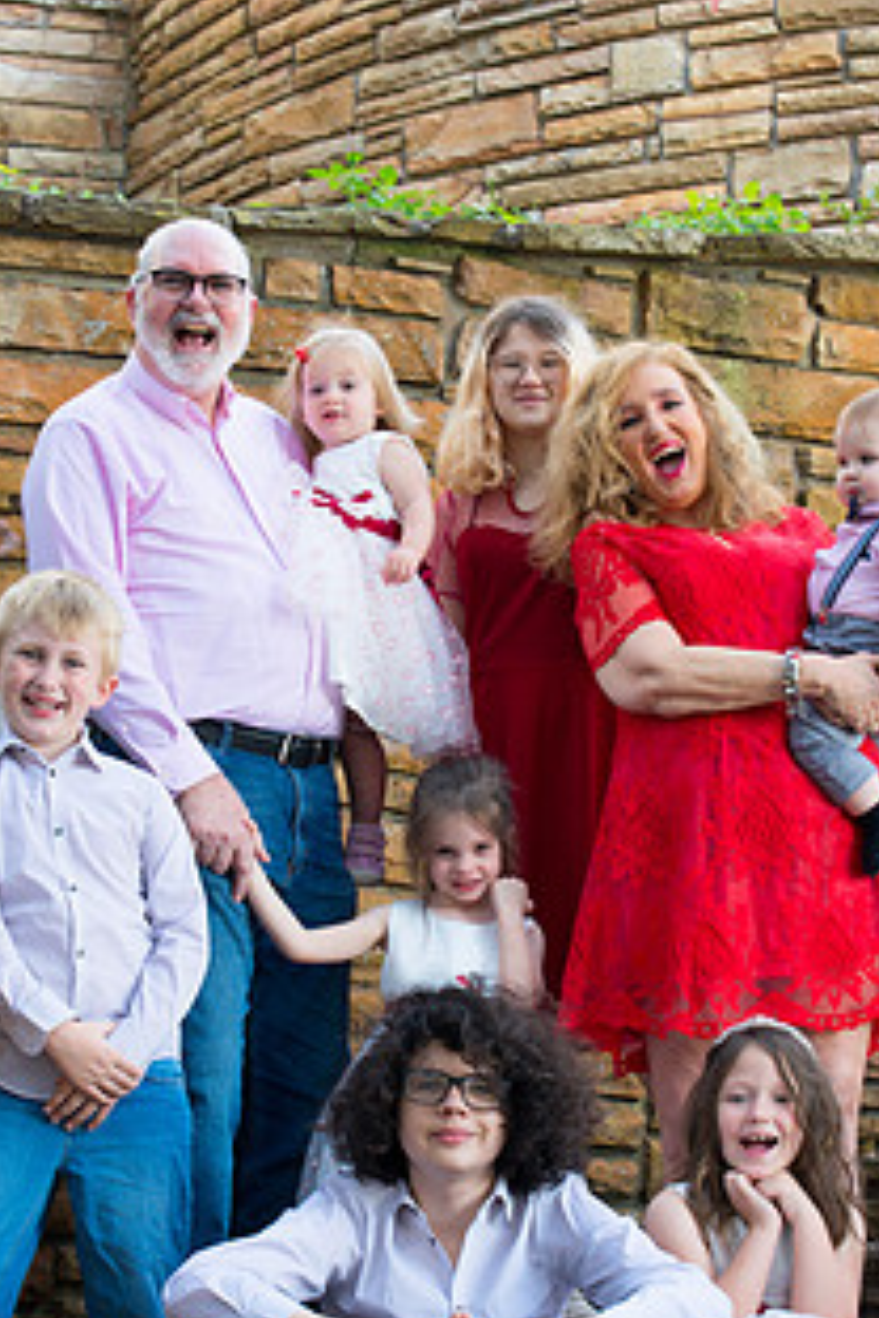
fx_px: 3699
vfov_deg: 20.1
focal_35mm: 101
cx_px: 452
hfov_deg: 13.6
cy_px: 879
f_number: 5
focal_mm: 70
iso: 200
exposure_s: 1/30
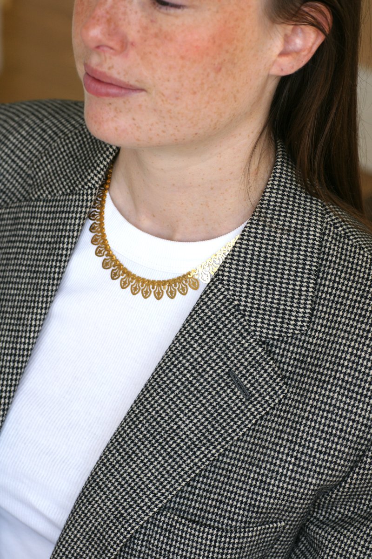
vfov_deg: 19.5
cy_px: 280
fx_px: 1627
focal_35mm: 105
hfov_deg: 13.0
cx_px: 186
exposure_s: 1/160
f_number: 4.5
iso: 200
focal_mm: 70
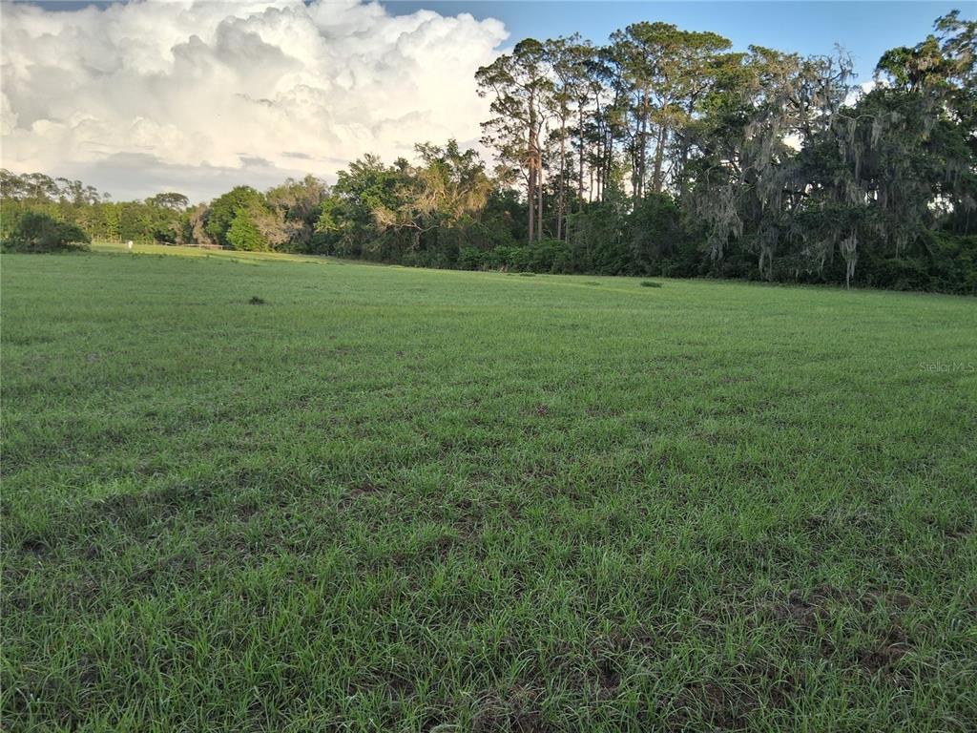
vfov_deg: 53.1
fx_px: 734
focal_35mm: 26
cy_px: 366
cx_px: 488
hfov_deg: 67.3
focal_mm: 3.98
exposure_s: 1/125
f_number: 1.8
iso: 25
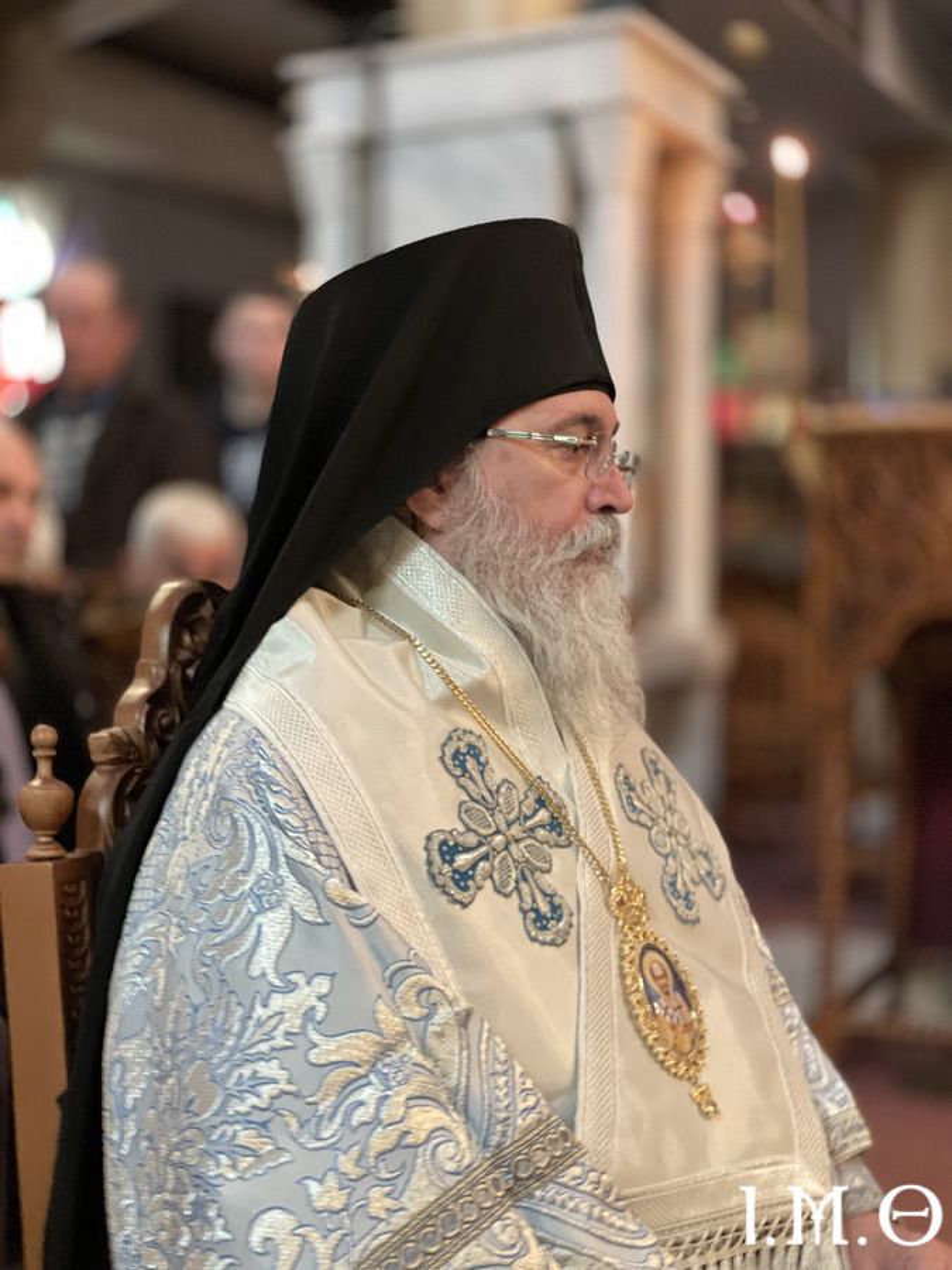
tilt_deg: +0.5
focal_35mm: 52
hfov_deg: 28.0
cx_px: 476
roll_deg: -1.0
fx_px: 1907
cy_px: 635
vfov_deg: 36.8
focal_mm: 6
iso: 640
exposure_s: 1/14
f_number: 2
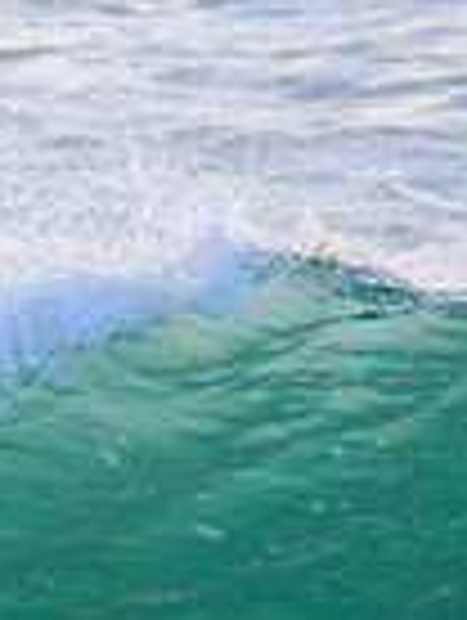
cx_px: -440
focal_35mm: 2619
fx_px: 46965
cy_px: 753
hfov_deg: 0.6
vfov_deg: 0.8
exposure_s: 1/1600
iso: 4000
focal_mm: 650
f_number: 11
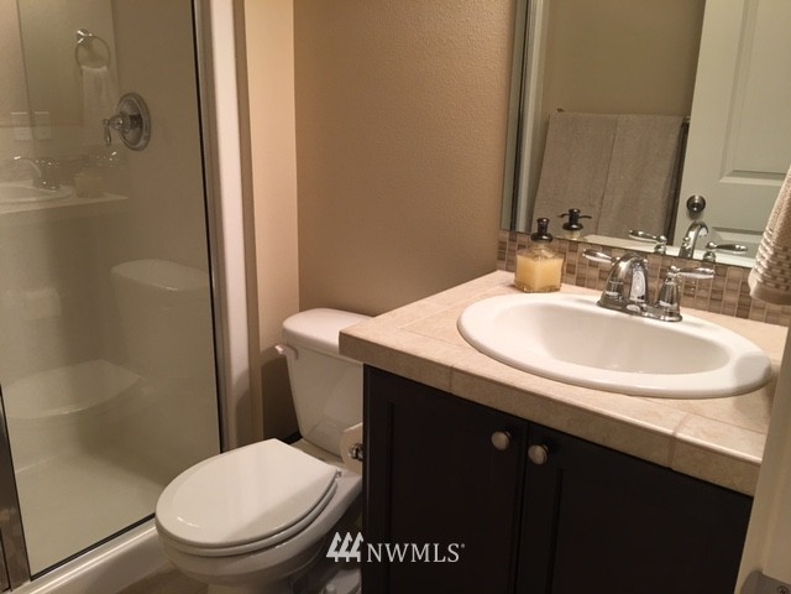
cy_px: 297
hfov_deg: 61.7
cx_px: 396
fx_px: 663
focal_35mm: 29
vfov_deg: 48.2
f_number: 2.2
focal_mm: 4.15
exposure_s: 1/15
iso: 32
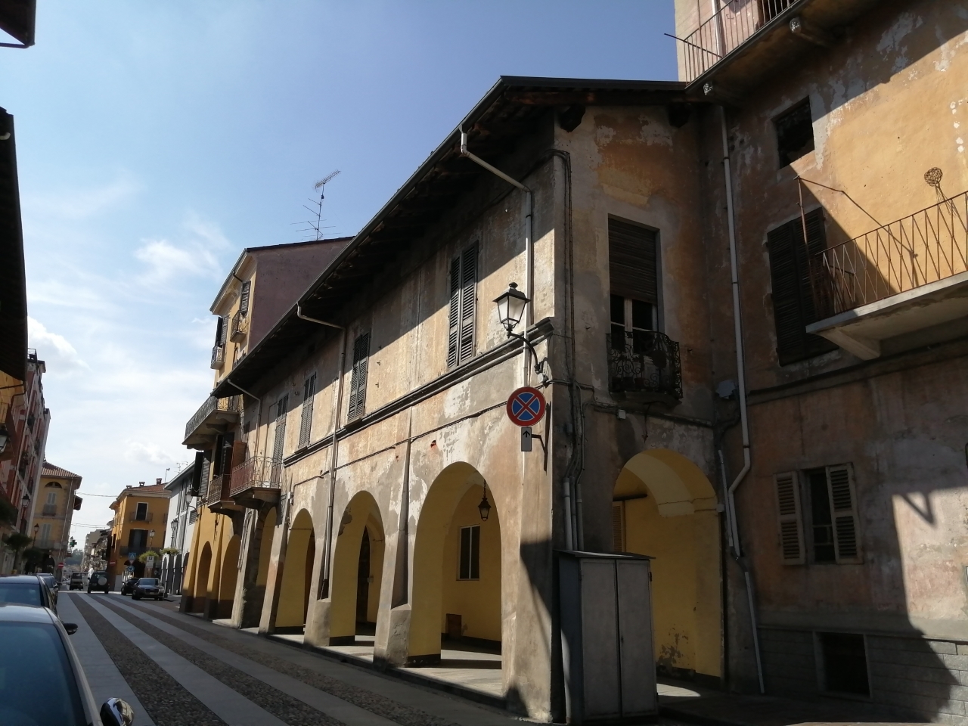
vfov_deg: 53.1
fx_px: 727
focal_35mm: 26
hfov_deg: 67.3
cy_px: 363
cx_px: 484
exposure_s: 1/2457
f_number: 1.8
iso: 50
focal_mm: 3.64
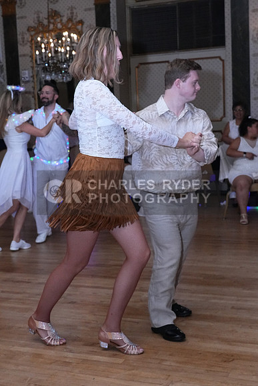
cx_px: 129
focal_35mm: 51
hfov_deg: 26.5
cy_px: 193
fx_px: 548
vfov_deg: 38.9
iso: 5000
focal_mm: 34
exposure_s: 1/200
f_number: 6.3
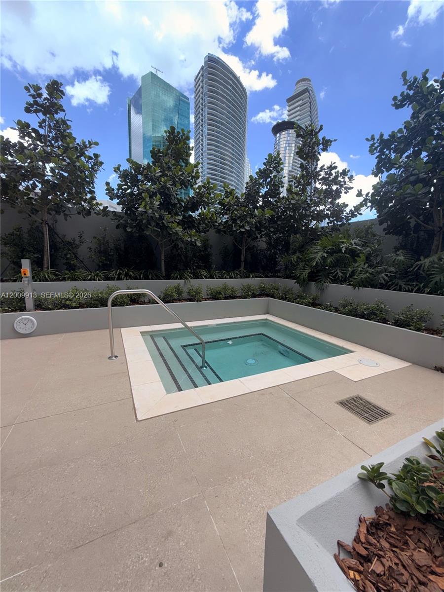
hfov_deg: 85.7
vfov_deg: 102.1
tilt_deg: -7.3
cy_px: 296
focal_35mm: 14
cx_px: 222
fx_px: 239
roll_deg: -1.5
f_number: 2.2
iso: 16
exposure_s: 1/199
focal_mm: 2.22
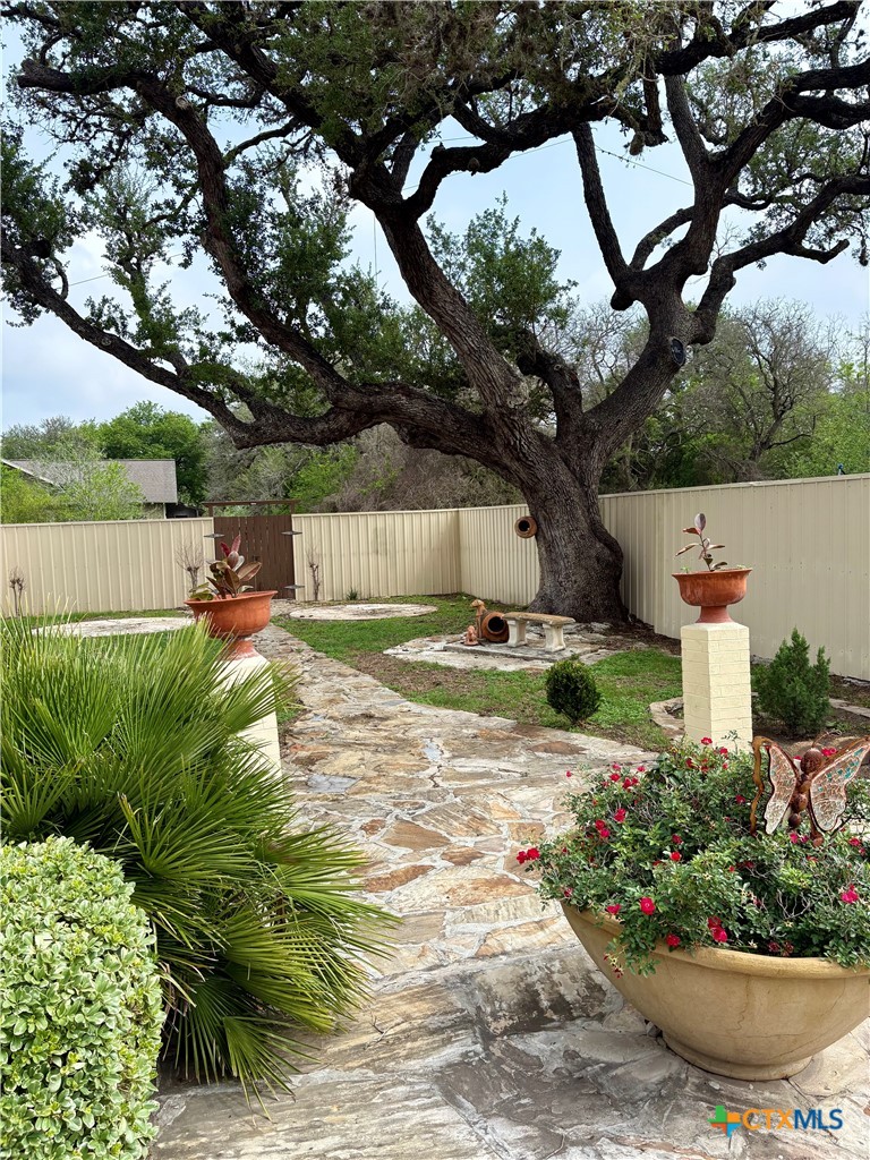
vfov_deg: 67.3
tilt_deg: -3.6
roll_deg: +2.0
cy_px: 580
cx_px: 435
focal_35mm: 26
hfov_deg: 53.1
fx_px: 871
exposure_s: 1/1901
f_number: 1.6
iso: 50
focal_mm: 5.96
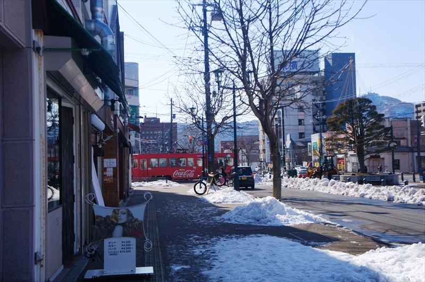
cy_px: 141
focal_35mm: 44
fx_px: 513
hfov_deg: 45.0
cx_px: 212
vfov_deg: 30.8
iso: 200
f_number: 8
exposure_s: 1/500
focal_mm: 29
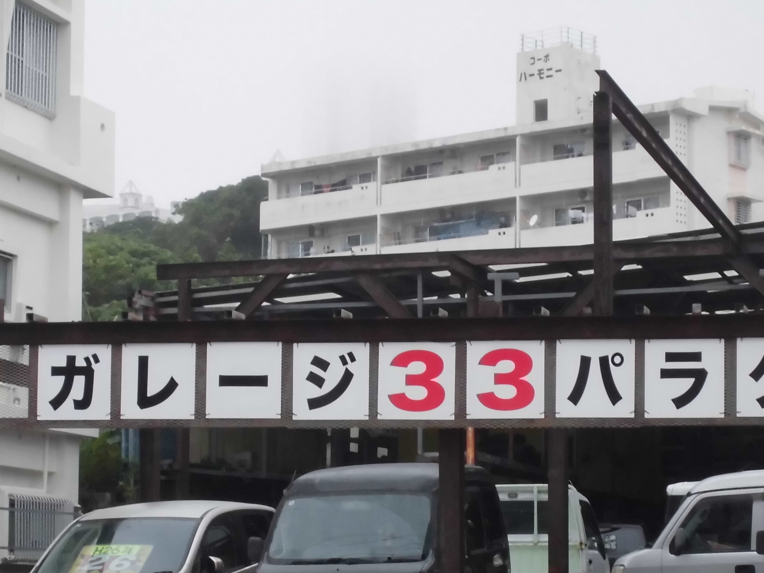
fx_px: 2273
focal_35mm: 103
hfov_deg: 19.1
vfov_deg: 14.2
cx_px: 393
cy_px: 507
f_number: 5.2
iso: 400
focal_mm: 10.1
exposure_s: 1/60
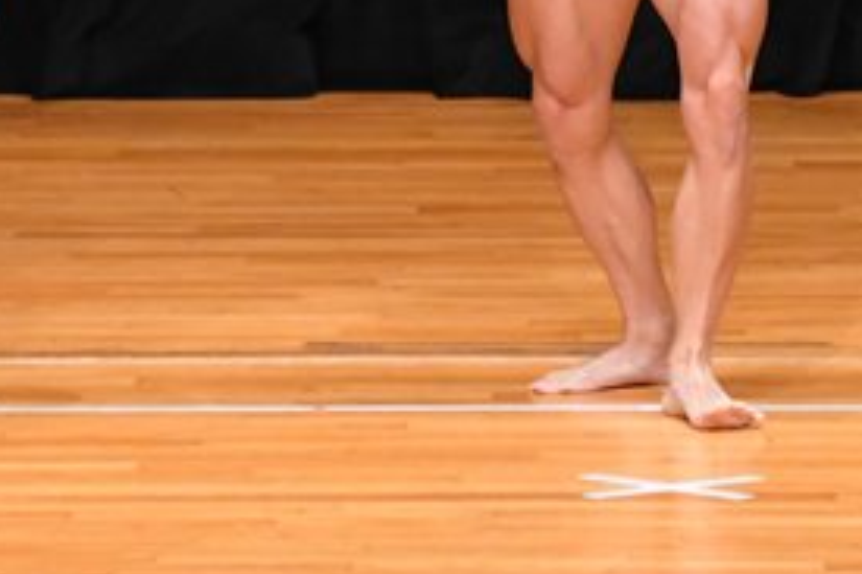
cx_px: 544
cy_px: -129
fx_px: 17205
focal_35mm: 719
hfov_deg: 2.9
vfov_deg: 1.9
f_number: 5.6
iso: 4000
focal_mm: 170
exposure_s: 1/400
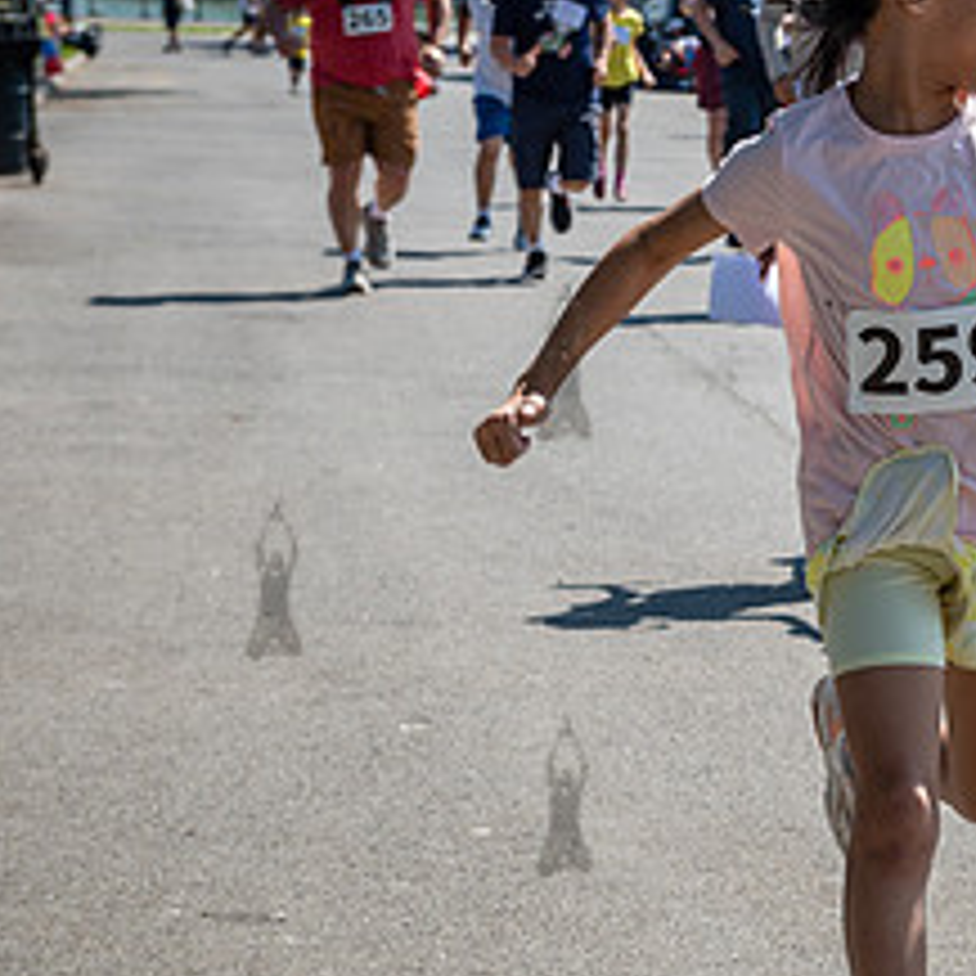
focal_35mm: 141
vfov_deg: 12.4
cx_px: 1142
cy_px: 578
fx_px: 4498
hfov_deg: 12.1
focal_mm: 62
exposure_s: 1/640
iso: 200
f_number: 6.3
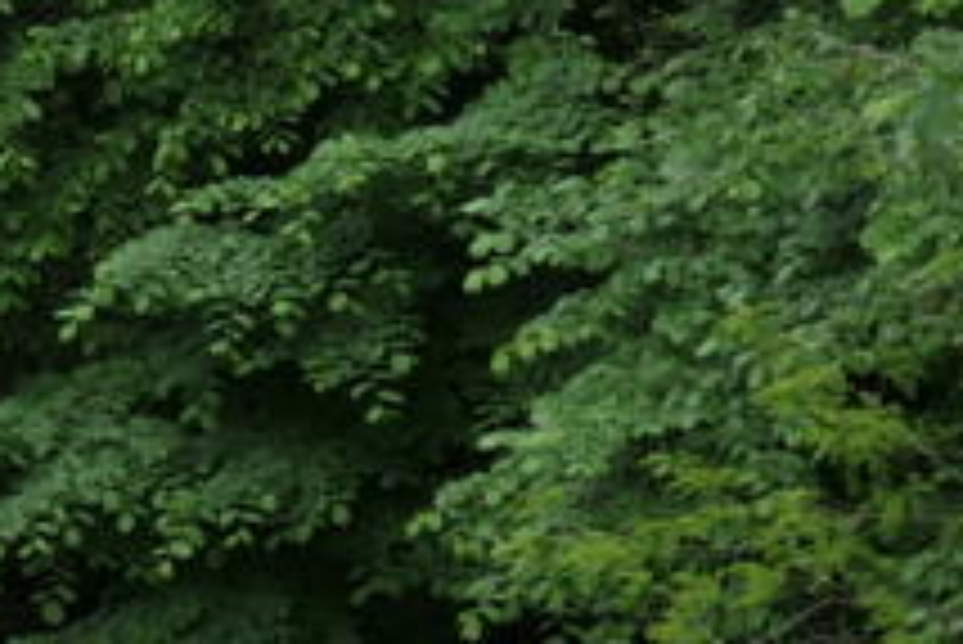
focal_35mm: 280
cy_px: -419
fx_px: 7495
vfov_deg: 4.9
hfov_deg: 6.7
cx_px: -1822
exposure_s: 1/320
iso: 200
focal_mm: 14.7
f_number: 3.9
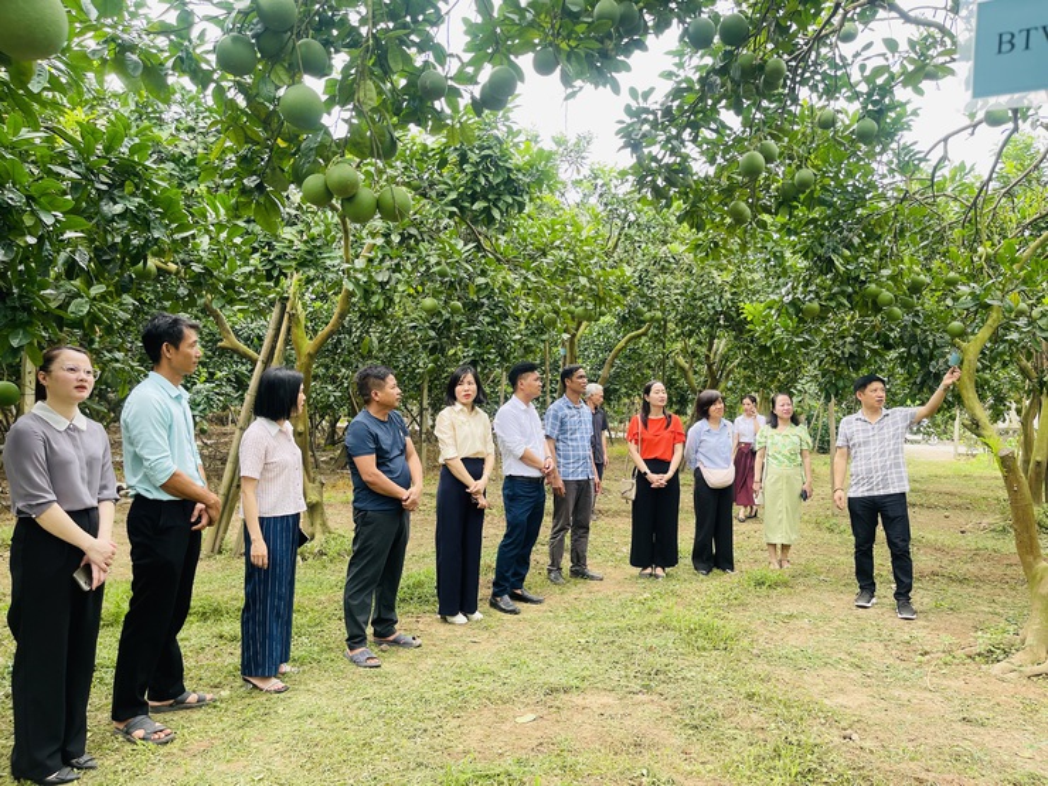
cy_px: 393
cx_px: 524
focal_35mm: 25
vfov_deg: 54.9
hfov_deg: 69.4
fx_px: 757
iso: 32
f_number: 1.6
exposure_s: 1/332
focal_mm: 5.1
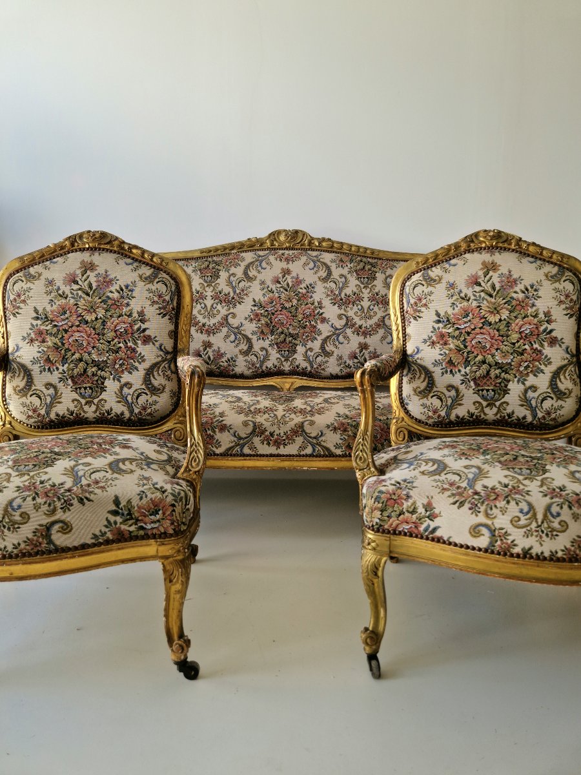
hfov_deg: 58.9
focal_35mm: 23
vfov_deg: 73.9
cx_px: 290
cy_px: 388
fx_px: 515
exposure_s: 1/100
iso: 50
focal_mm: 5.4
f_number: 1.8
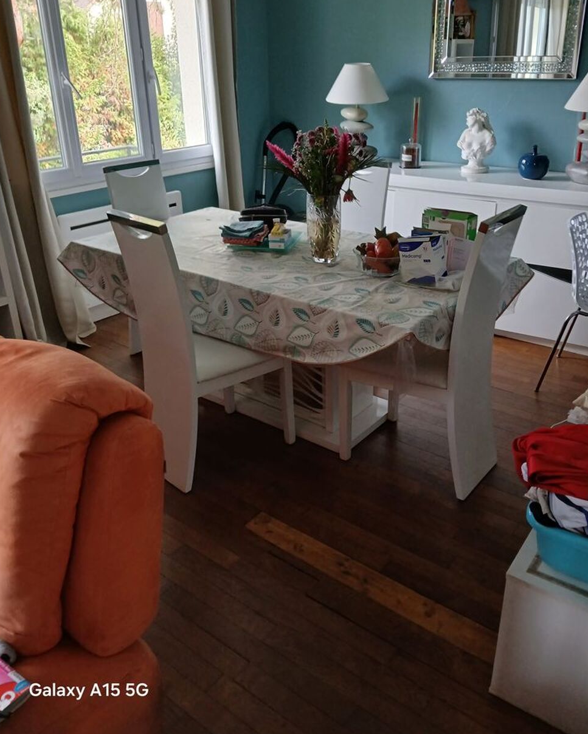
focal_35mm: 28
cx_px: 295
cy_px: 331
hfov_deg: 51.5
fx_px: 609
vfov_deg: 62.1
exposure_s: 1/50
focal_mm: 3.98
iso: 125
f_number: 1.8
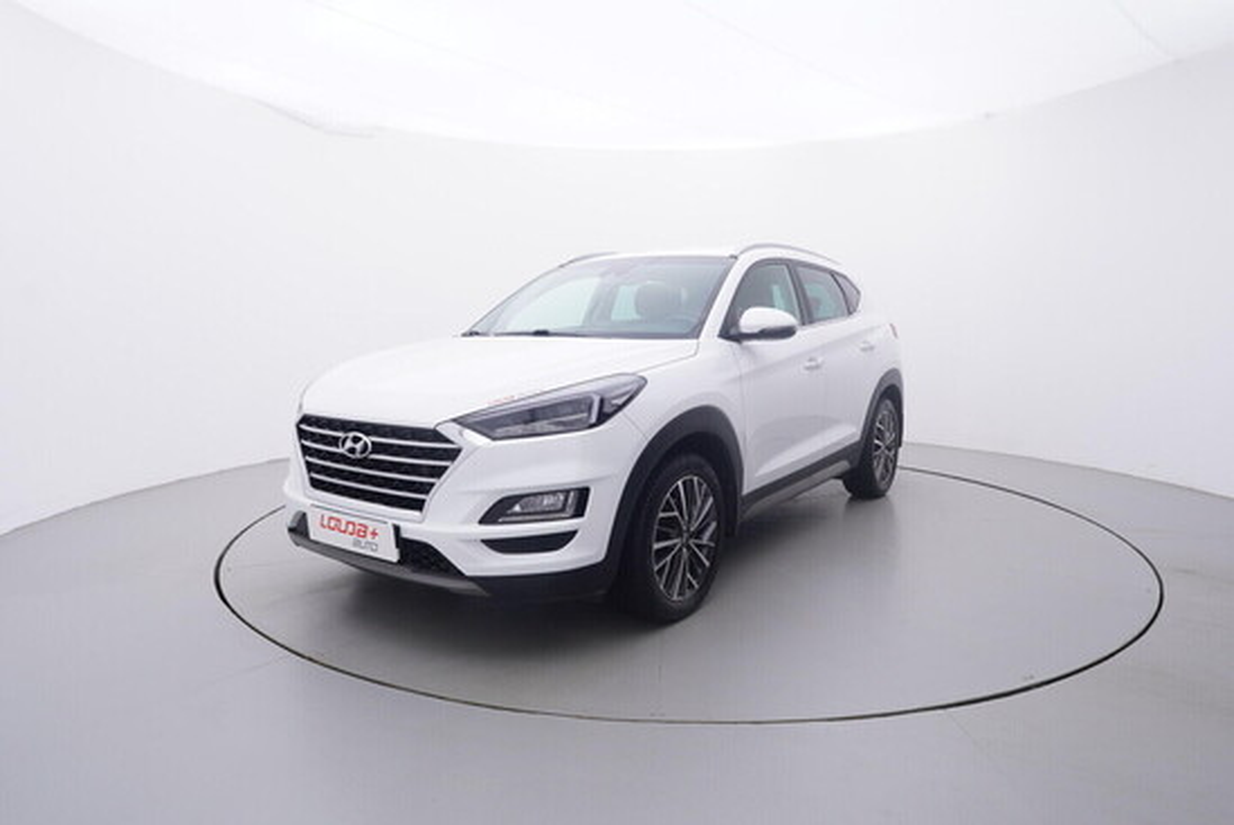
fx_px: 772
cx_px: 617
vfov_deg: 56.2
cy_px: 412
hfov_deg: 77.3
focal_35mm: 22
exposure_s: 1/80
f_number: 5
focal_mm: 15
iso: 200
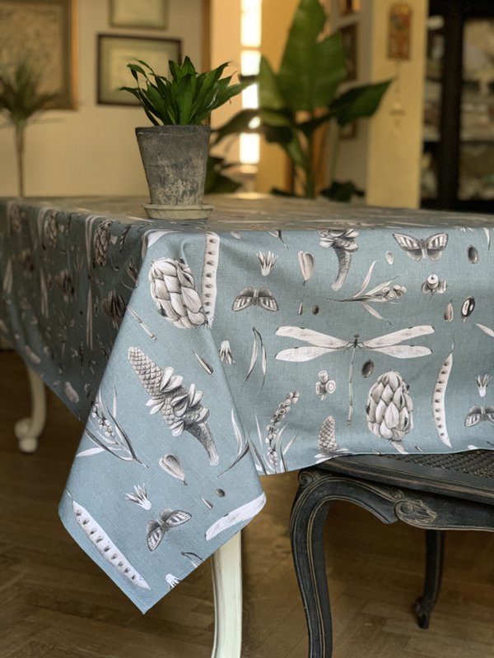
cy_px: 329
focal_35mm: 52
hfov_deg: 28.0
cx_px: 247
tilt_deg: -9.0
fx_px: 989
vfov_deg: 36.8
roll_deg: -1.2
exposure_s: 1/60
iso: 200
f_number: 2.4
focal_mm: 6
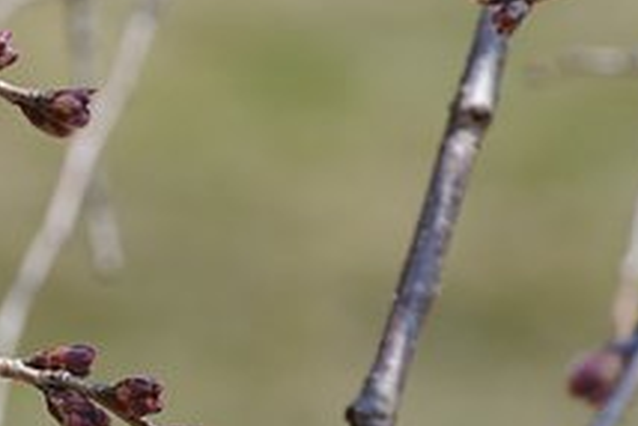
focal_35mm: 712
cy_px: 493
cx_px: -36
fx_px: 12626
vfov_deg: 1.9
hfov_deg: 2.9
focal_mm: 110
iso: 100
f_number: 7.1
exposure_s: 1/250
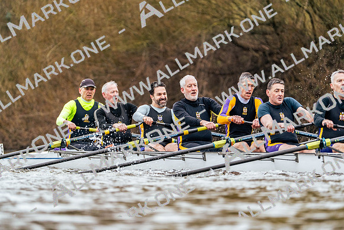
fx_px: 4597
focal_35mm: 481
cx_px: 172
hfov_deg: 4.3
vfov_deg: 2.9
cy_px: 115
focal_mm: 481
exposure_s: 1/2000
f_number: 6.3
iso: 2000
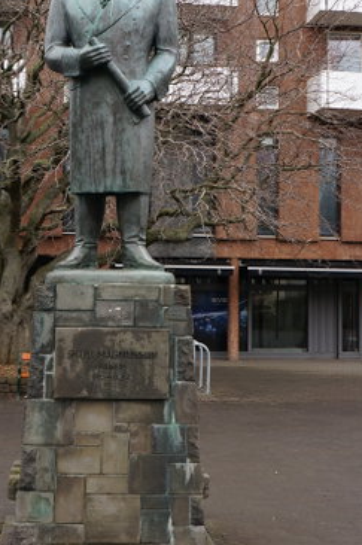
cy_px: 231
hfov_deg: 23.7
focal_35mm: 57
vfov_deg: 35.1
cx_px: 128
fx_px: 859
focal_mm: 23
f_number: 7.1
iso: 100
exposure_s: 1/60
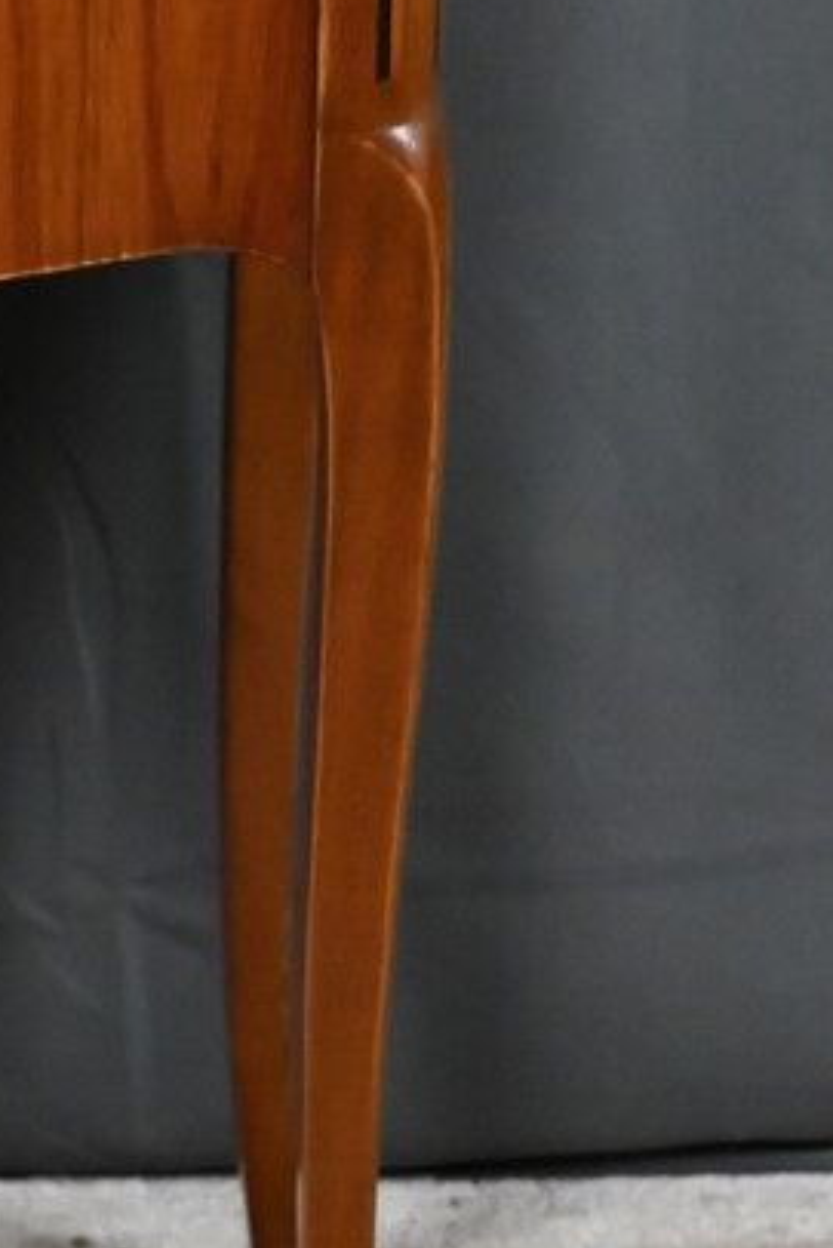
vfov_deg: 15.6
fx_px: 4508
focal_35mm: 130
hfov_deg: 10.3
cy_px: 223
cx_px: -317
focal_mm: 44
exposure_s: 1/100
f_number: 6
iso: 5000
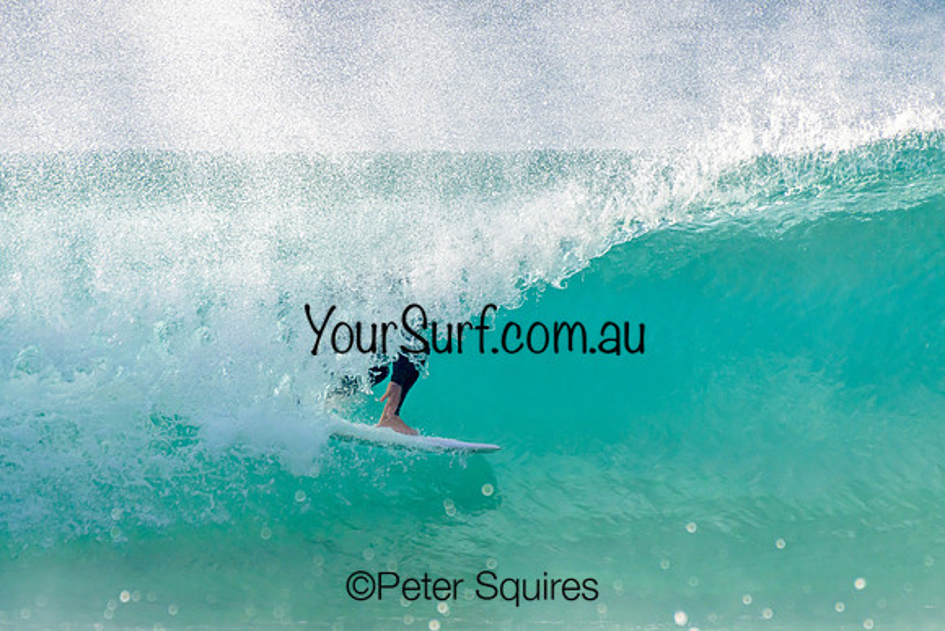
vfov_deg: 1.4
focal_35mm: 1000
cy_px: 316
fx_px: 26255
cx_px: 472
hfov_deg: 2.1
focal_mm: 1000
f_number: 11
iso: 1100
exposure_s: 1/2000
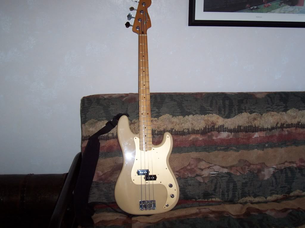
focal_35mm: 37
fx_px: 326
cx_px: 152
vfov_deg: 38.7
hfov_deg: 50.1
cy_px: 114
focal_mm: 5.6
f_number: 2.8
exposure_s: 1/60
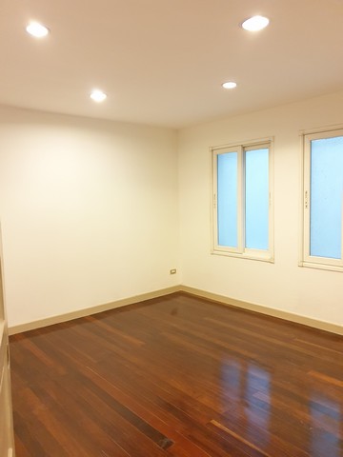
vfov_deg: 67.3
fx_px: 344
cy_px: 228
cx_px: 172
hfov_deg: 53.1
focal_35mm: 26
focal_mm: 4.3
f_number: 1.5
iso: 400
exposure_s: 1/50
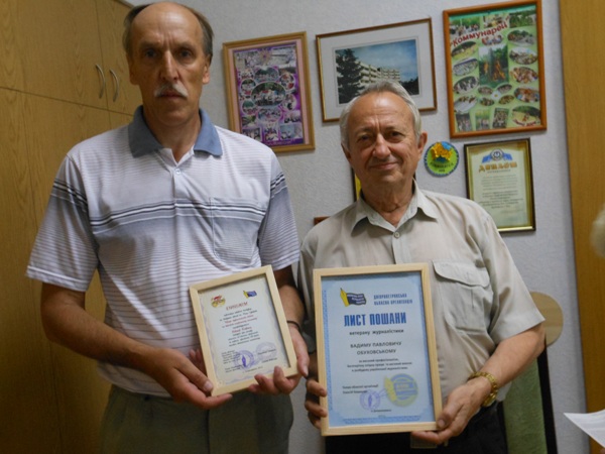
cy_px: 227
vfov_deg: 37.7
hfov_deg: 49.0
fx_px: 664
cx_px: 302
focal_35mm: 38
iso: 400
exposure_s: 1/30
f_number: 3.6
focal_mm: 6.8
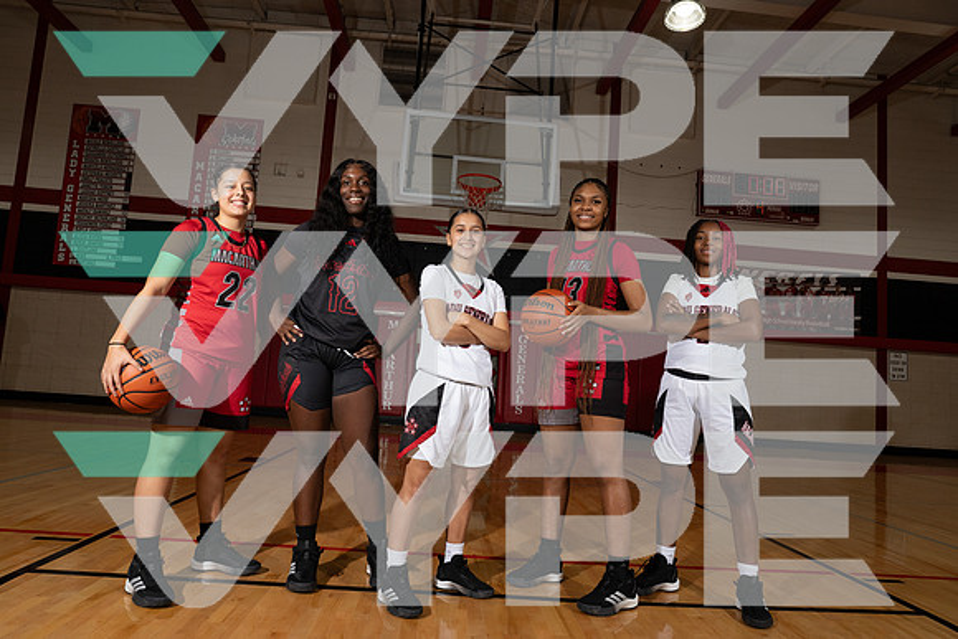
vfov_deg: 53.2
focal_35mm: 24
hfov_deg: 73.7
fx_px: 639
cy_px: 320
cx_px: 479
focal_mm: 24
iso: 800
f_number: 8
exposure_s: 1/250
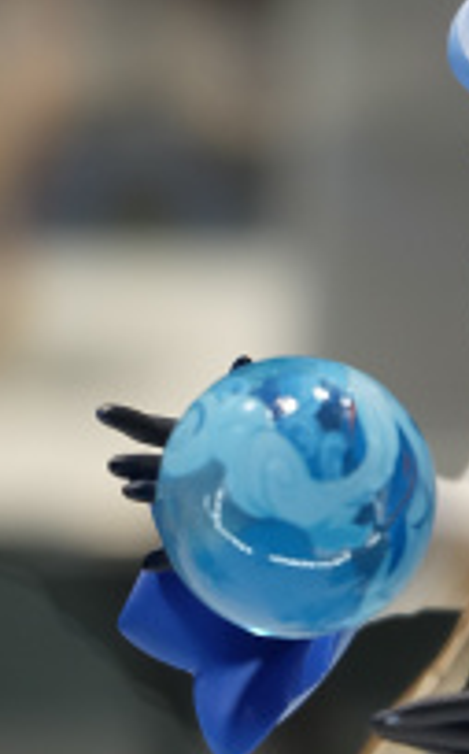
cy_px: 381
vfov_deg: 7.0
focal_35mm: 300
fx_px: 6153
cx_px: 822
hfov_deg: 4.3
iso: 320
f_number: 5.6
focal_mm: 50
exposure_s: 1/125
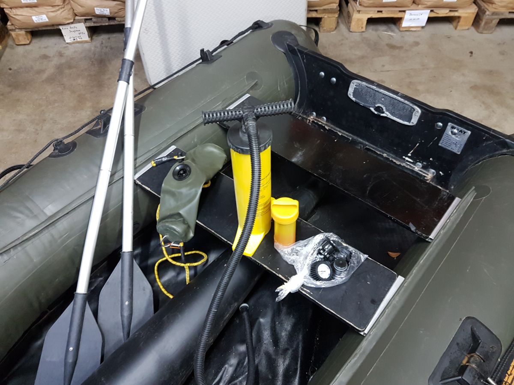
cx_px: 257
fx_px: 386
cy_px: 192
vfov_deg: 53.1
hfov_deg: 67.3
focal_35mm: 26
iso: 200
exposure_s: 1/13
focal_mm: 4.2
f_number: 1.7
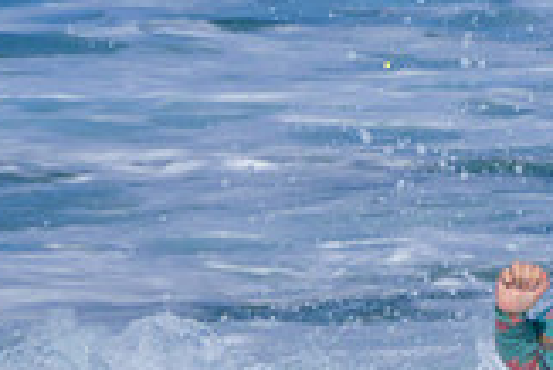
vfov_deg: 0.4
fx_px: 52396
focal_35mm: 3408
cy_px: 519
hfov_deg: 0.6
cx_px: 490
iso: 500
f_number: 11
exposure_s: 1/2000
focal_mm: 700
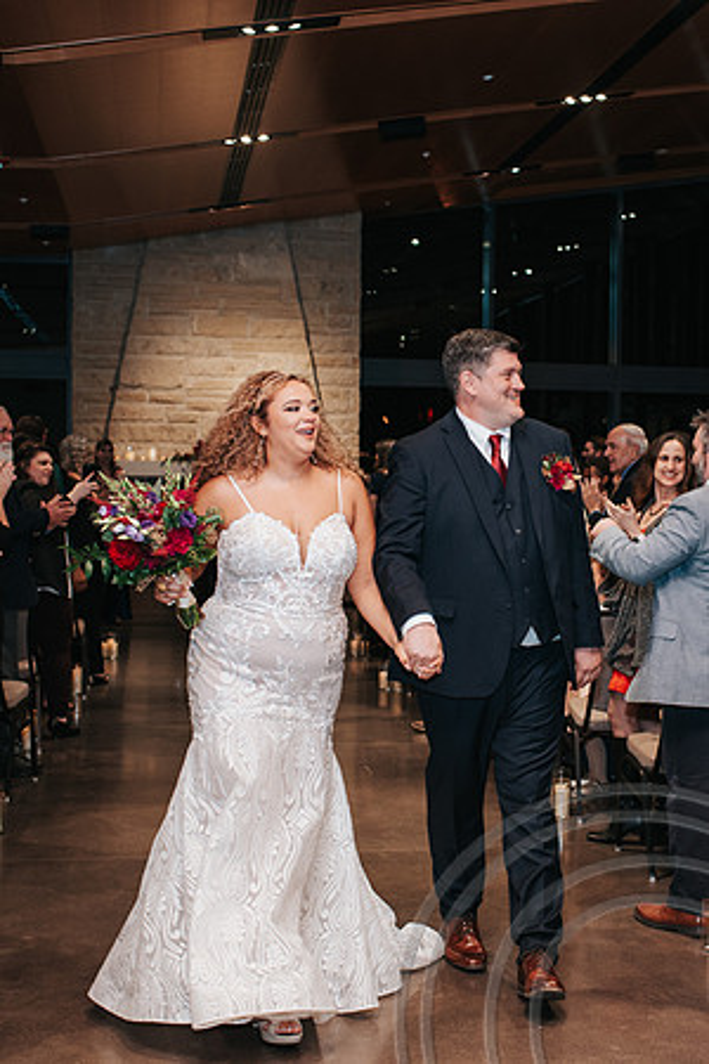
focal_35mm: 52
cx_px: 482
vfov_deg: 37.9
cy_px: 532
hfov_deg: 25.6
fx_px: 1550
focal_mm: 35
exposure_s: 1/200
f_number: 2.8
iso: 1000
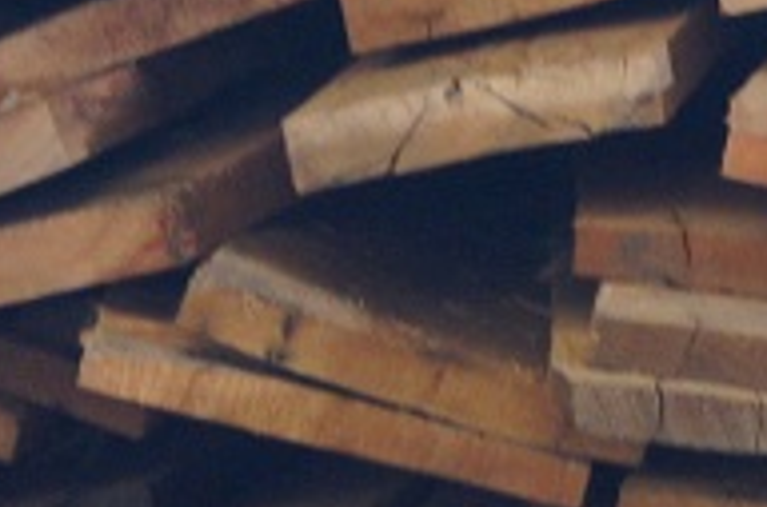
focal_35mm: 349
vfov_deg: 3.9
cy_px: -383
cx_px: 1095
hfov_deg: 5.9
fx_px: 7417
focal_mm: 50
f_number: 5.6
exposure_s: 1/30
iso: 1600
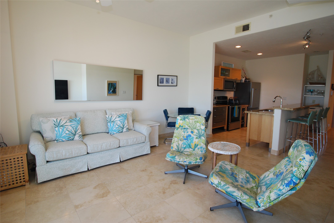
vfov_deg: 63.3
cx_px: 167
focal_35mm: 20
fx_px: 181
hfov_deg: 85.4
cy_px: 112
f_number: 3.5
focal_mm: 13
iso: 400
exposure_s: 1/160
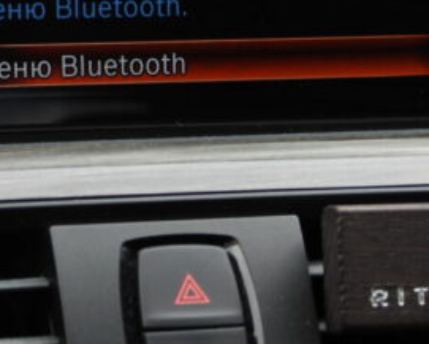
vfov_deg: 7.5
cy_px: -19
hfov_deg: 9.4
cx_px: 40
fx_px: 2604
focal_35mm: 205
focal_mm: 14.4
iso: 100
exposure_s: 1/100
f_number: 3.5
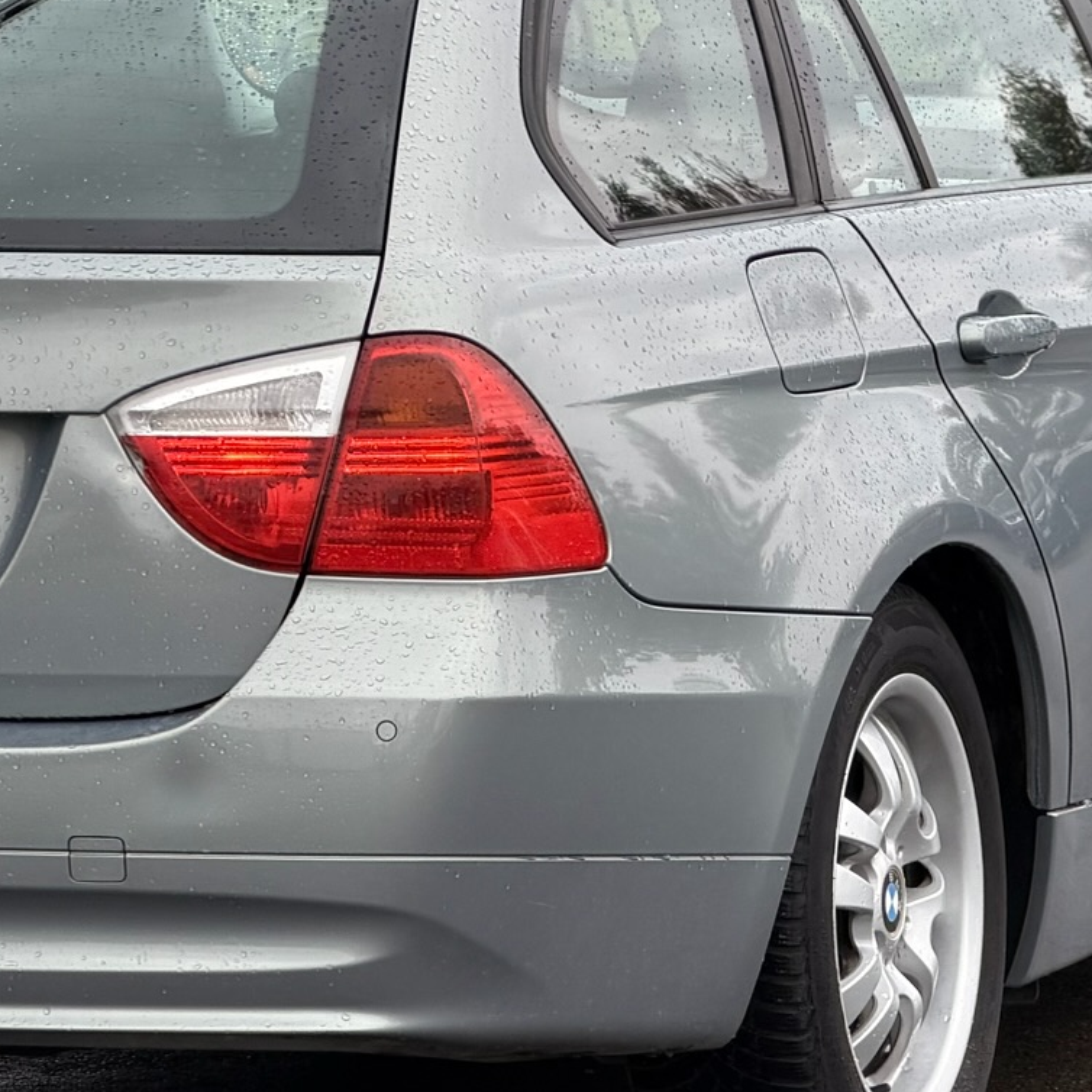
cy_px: 571
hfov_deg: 7.3
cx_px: 361
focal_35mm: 240
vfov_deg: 7.3
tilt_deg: -5.4
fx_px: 8566
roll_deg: -0.1
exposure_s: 1/121
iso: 100
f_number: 2.8
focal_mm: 16.89
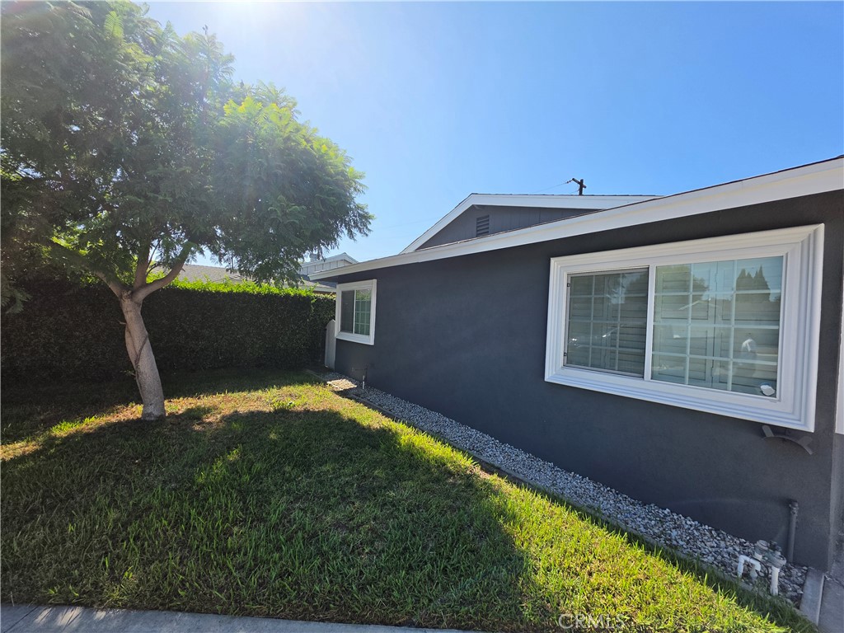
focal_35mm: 13
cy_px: 316
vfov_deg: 89.9
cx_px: 422
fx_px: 317
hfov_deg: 106.2
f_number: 1.9
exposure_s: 1/2456
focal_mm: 2.2
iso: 32
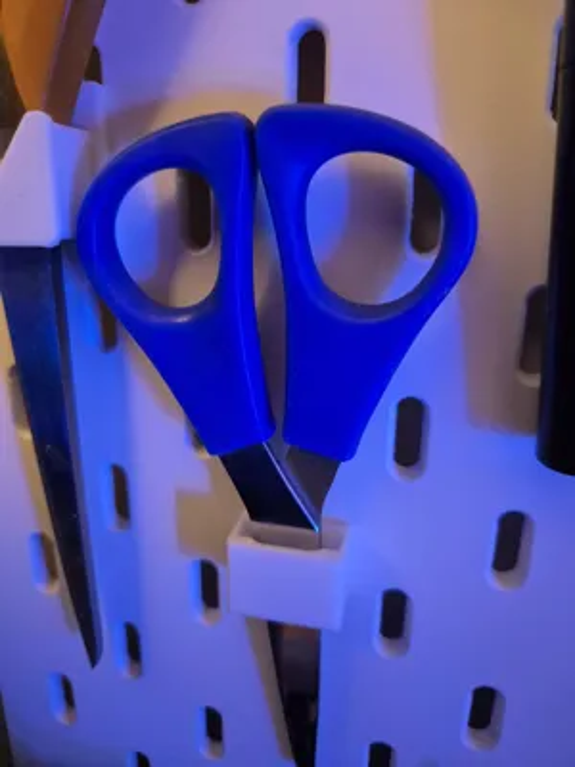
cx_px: 288
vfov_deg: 73.9
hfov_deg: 58.9
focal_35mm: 23
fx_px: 509
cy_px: 384
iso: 1600
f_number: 1.8
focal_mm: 5.4
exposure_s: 1/25
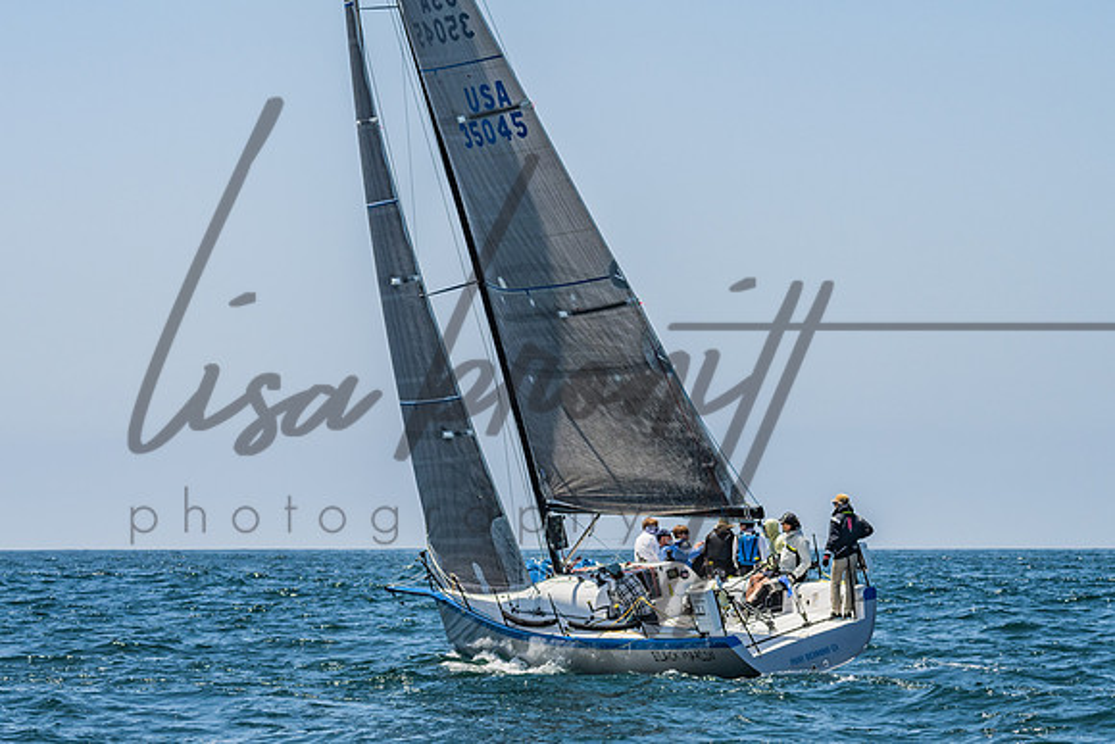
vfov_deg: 8.1
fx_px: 5252
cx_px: 613
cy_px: 515
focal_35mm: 170
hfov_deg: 12.1
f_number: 6.3
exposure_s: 1/2000
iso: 250
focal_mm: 116
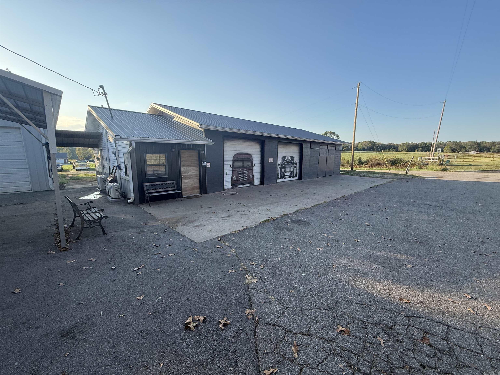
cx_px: 250
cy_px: 188
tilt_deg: -11.5
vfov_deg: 85.7
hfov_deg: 102.1
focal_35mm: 14
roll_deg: -0.2
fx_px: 202
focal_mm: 2.22
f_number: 2.2
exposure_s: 1/569
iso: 64
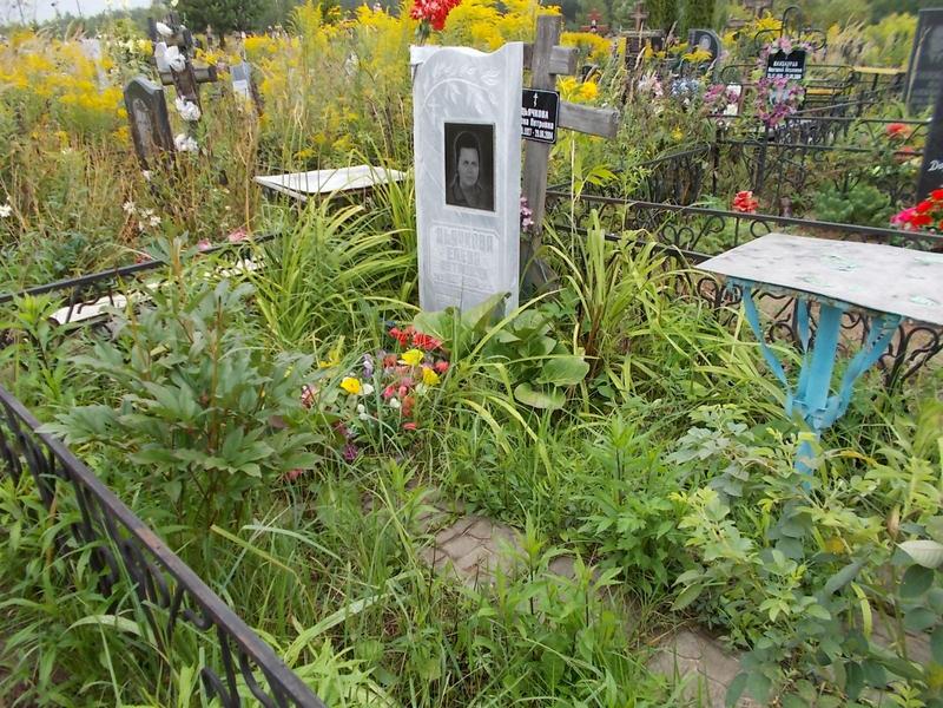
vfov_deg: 53.1
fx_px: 708
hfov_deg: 67.3
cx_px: 472
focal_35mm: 26
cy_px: 354
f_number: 3.2
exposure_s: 1/160
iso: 80
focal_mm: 4.6
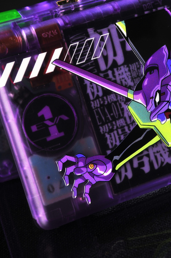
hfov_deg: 10.4
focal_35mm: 131
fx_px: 936
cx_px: 102
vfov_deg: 15.7
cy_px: 123
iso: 200
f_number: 11
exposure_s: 1/180
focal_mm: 70
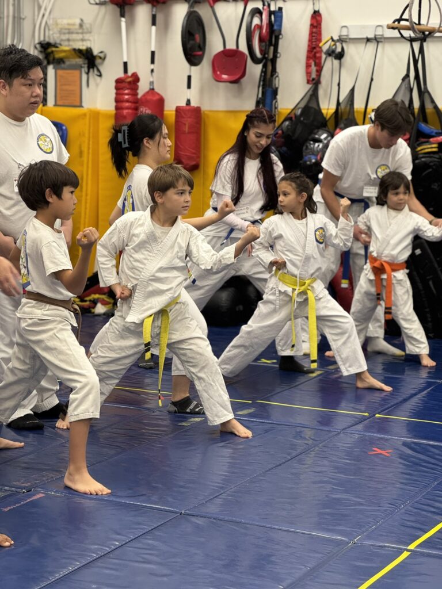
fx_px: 1311
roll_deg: +0.1
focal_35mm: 77
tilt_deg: -6.4
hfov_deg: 19.1
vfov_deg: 25.3
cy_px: 294
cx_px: 221
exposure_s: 1/60
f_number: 2.8
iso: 125
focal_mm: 9
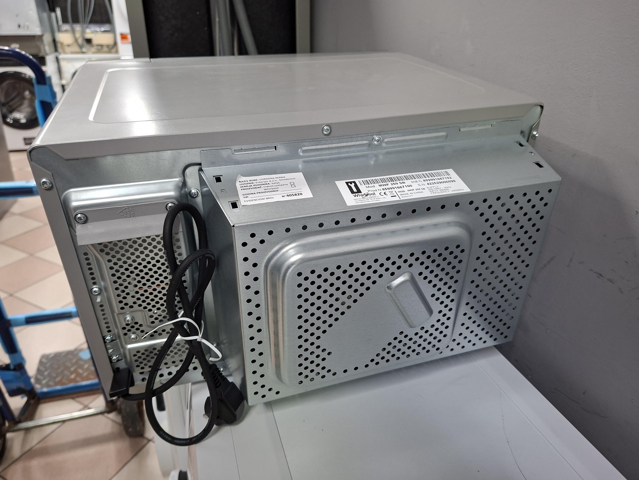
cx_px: 320
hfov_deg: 73.9
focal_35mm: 23
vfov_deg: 58.9
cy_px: 240
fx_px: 425
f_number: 1.8
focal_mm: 5.54
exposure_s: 1/33
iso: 250
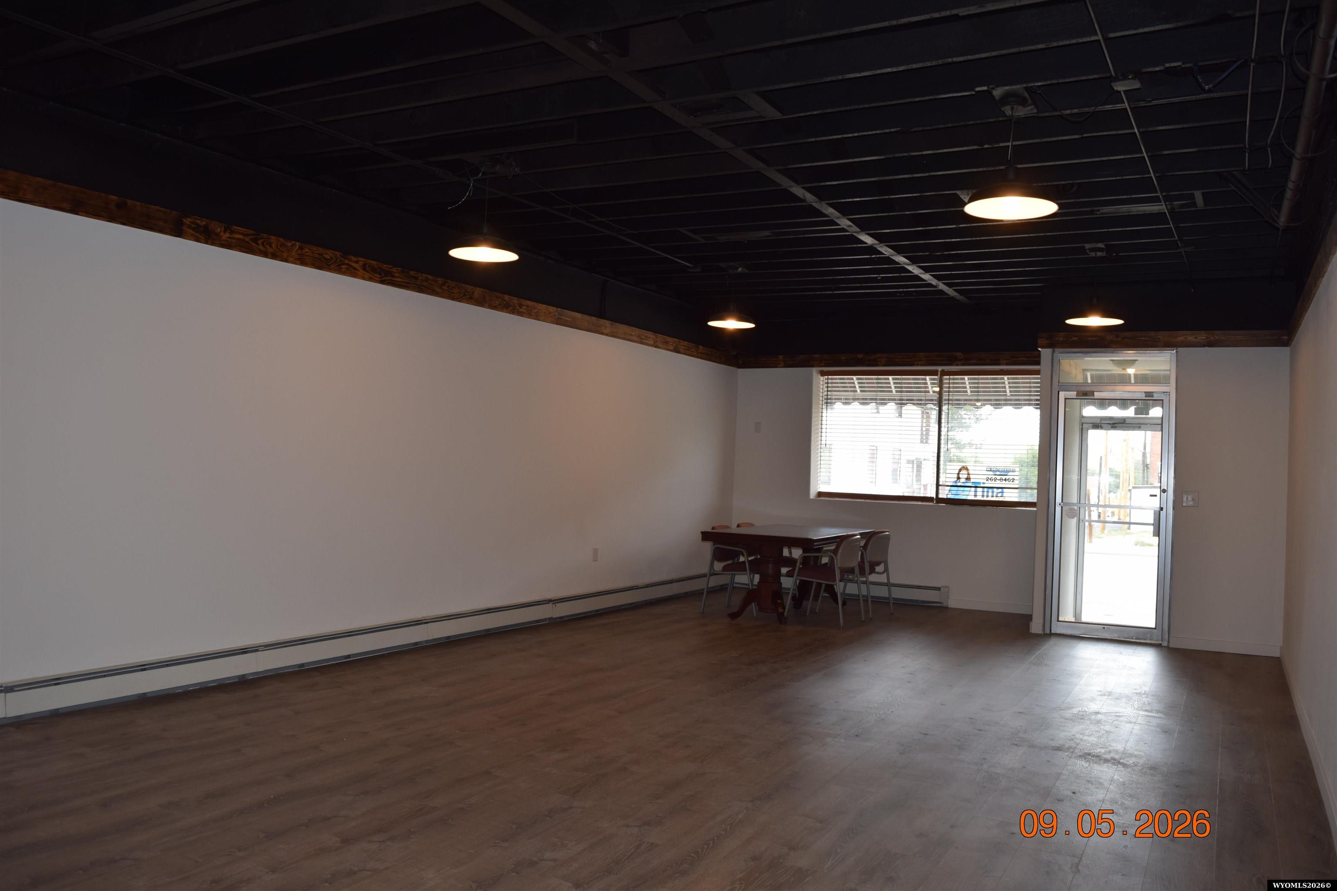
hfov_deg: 67.4
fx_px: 1003
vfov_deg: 47.9
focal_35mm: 27
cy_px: 446
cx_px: 668
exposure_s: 1/125
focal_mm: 18
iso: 360
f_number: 5.6
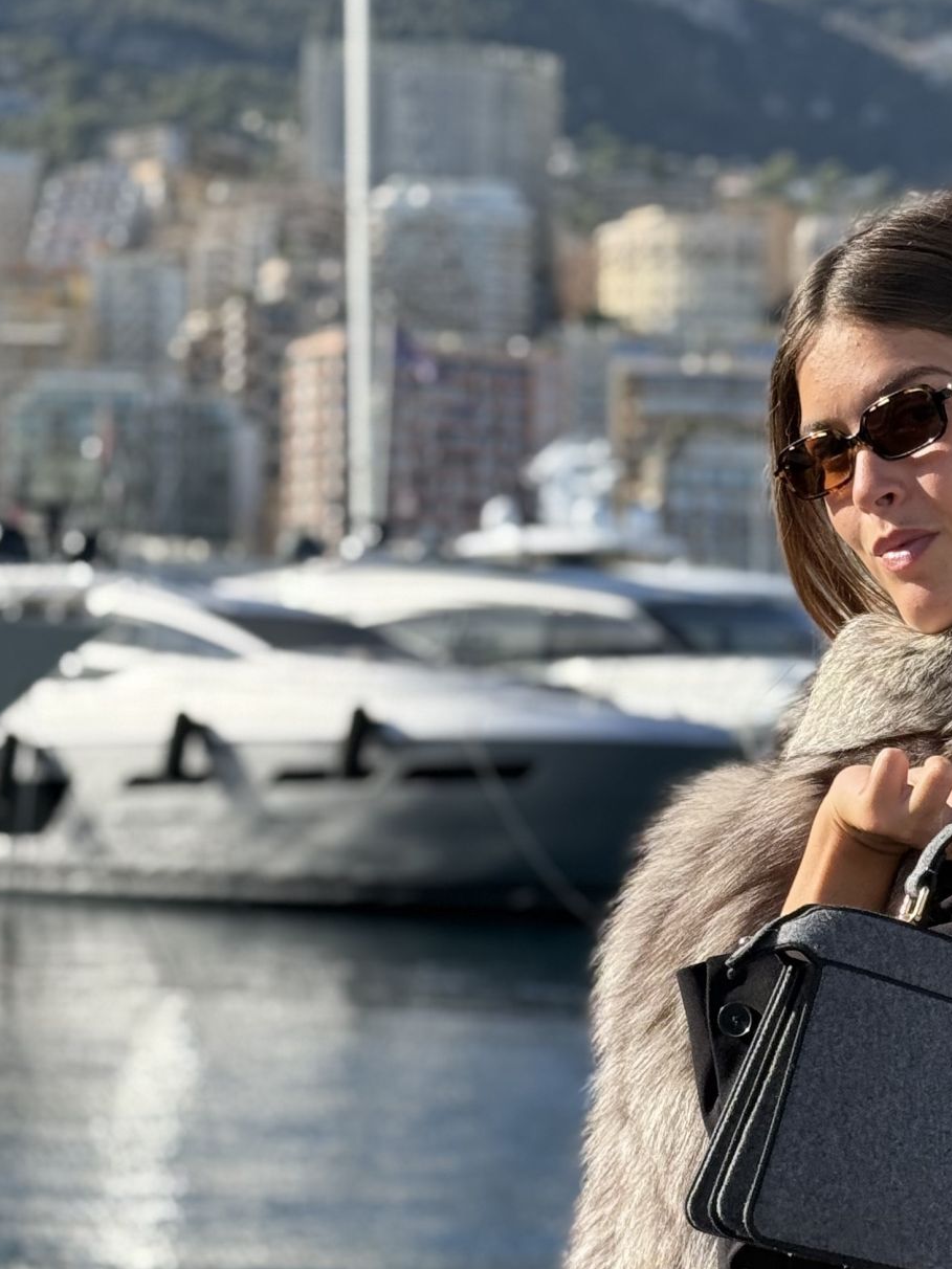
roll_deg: -1.2
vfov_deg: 19.6
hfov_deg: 14.7
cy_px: 1004
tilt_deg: -2.3
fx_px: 3630
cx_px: 915
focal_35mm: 99
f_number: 1.78
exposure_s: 1/3096
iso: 80
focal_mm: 6.76
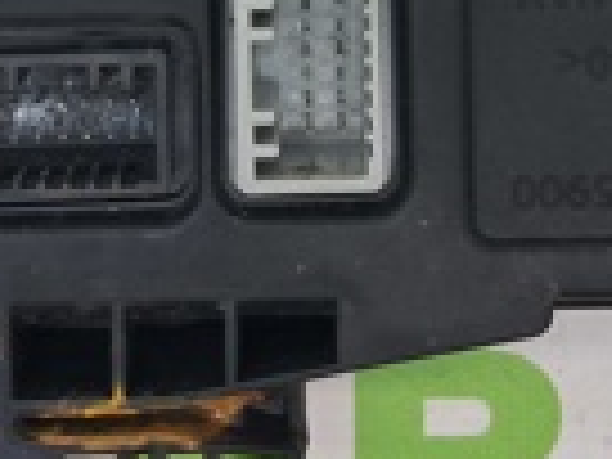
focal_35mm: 127
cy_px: -376
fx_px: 2245
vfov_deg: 10.9
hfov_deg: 15.5
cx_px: 284
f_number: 1.8
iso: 50
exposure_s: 1/50
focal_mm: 4
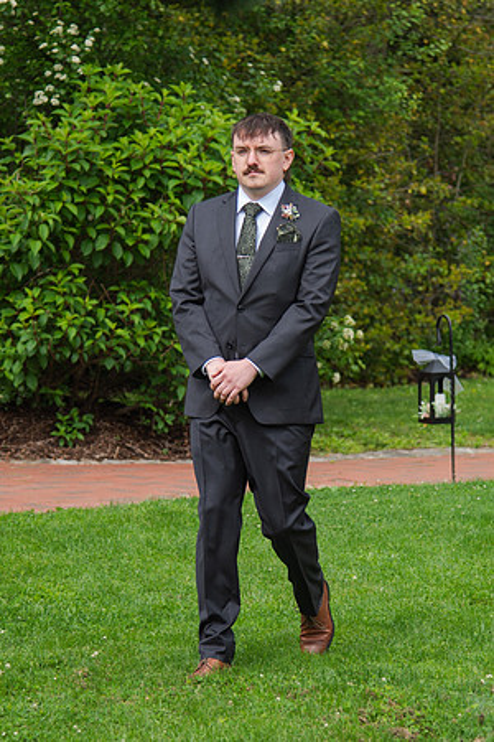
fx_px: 2787
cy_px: 382
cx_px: 294
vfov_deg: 15.1
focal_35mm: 135
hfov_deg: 10.1
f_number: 4
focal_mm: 75
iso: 100
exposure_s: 1/400
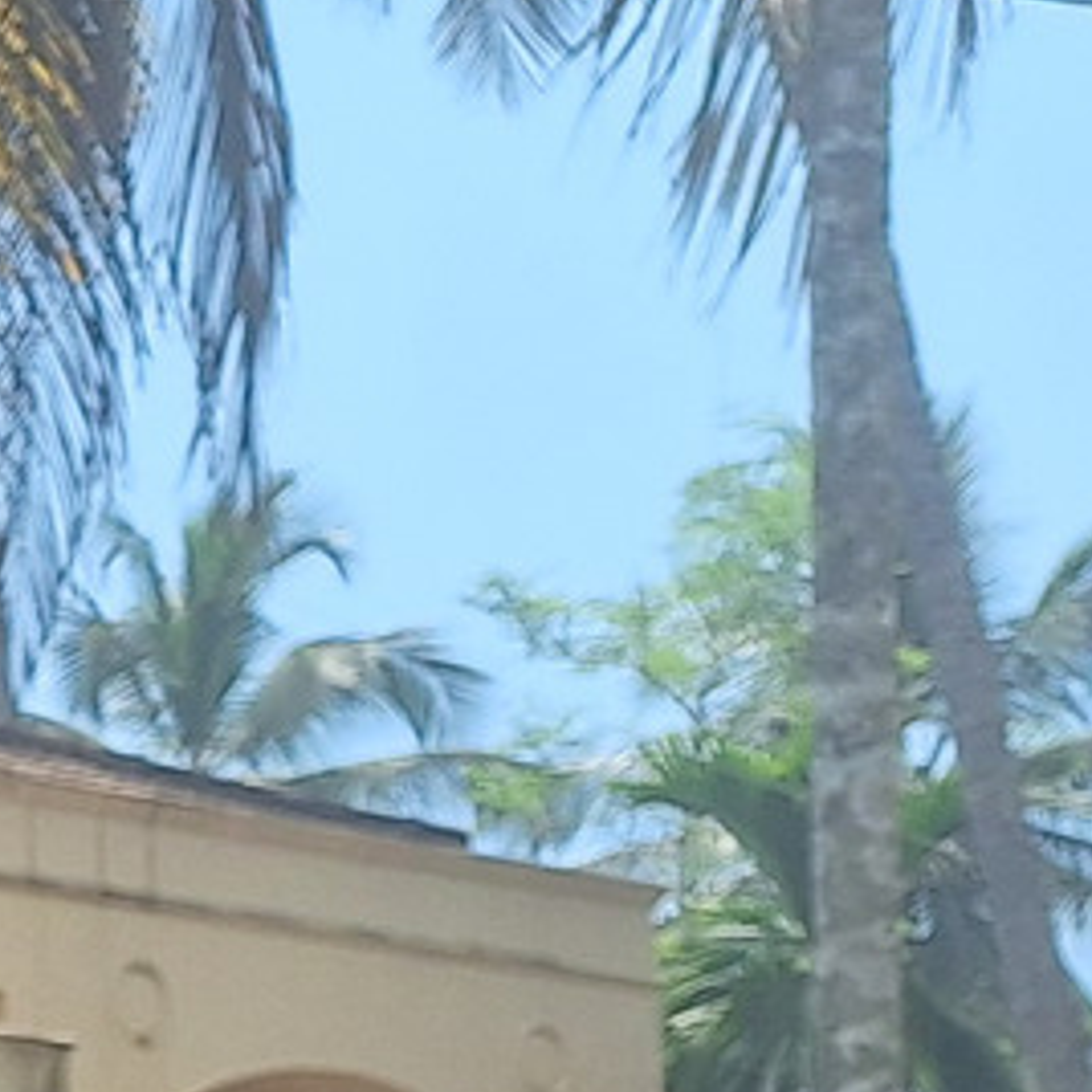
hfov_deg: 8.3
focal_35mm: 155
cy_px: 1850
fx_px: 5532
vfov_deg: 10.7
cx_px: -2754
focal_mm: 5.54
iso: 40
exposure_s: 1/1890
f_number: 1.8
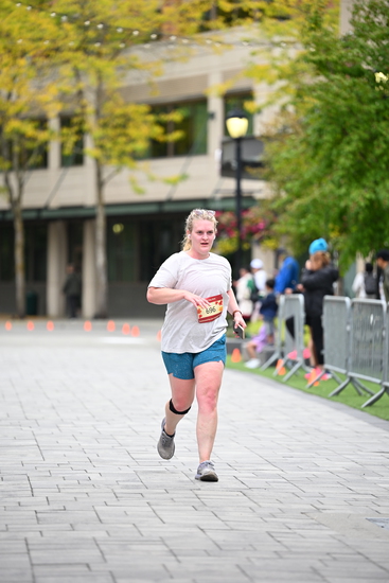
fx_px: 2672
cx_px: 194
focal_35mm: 165
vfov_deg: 12.4
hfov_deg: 8.3
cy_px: 292
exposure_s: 1/2000
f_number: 2.8
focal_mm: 165
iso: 640
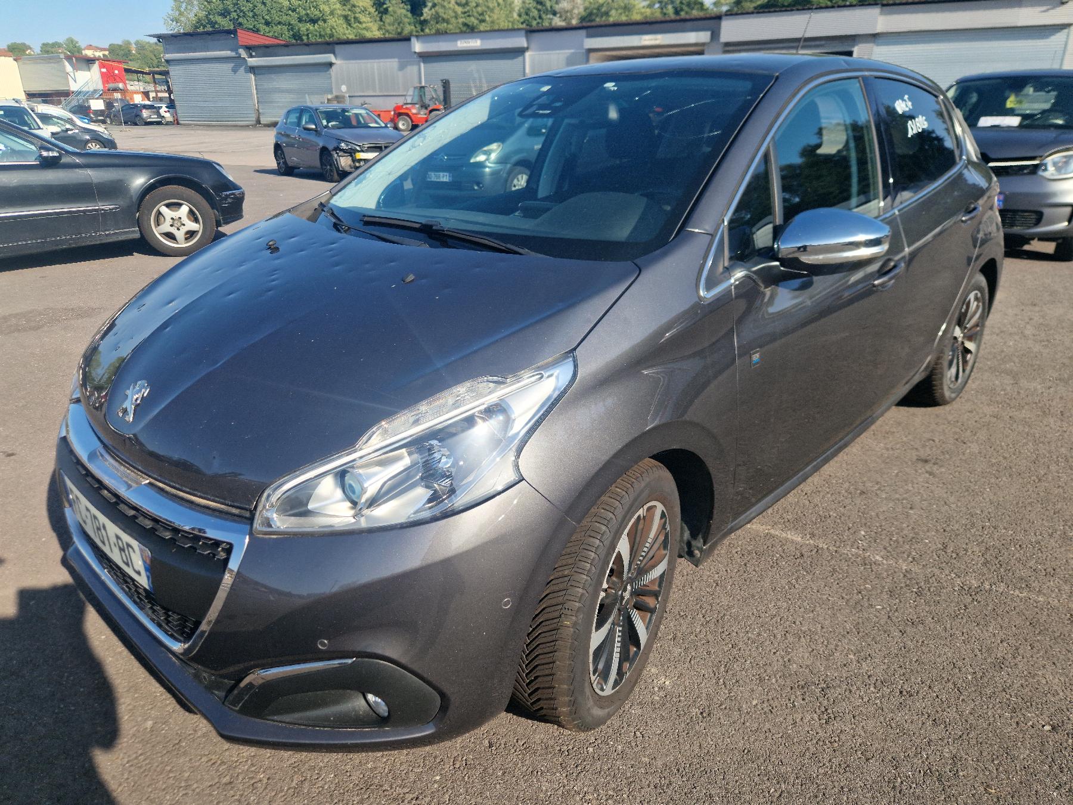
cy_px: 402
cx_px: 536
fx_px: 713
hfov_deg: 73.9
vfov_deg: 58.9
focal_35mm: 23
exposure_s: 1/833
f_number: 1.8
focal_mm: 5.4
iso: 50
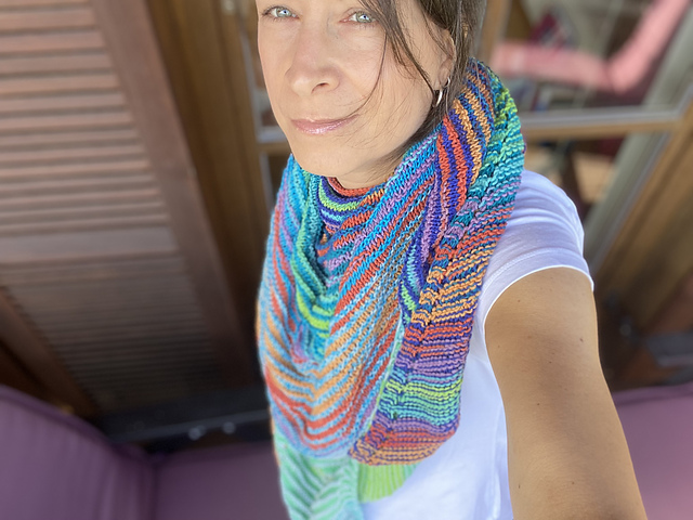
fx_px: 601
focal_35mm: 30
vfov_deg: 46.8
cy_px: 260
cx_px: 346
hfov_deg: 60.0
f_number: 2.2
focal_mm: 2.71
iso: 32
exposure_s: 1/122
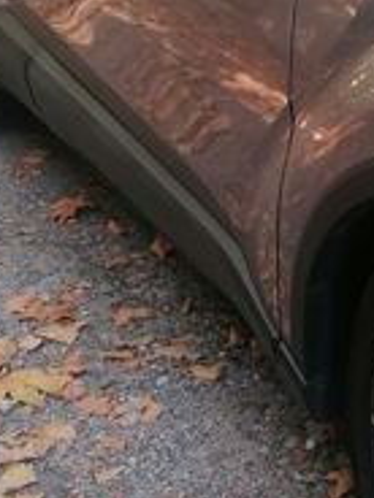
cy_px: 124
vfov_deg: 20.7
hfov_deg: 15.0
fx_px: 1354
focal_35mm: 94
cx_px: 480
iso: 64
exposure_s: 1/100
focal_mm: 4.75
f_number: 1.8
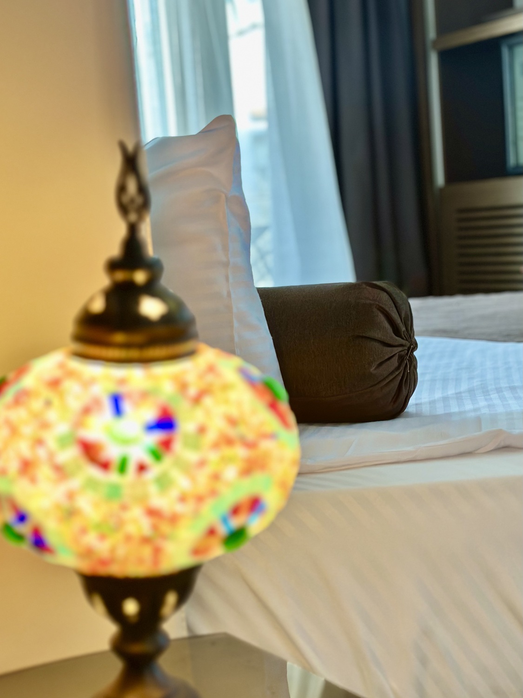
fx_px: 967
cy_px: 349
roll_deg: +1.6
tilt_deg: -6.9
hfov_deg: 30.3
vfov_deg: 39.7
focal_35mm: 48
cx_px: 262
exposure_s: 1/100
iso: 160
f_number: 1.78
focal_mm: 6.86
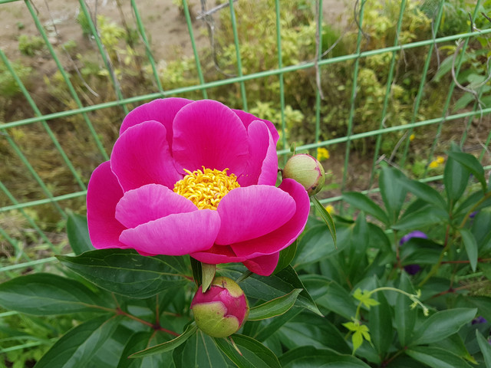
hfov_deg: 67.3
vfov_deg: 53.1
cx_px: 246
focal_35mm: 26
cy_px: 184
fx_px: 369
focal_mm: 4.2
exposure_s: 1/722
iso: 50
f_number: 1.7
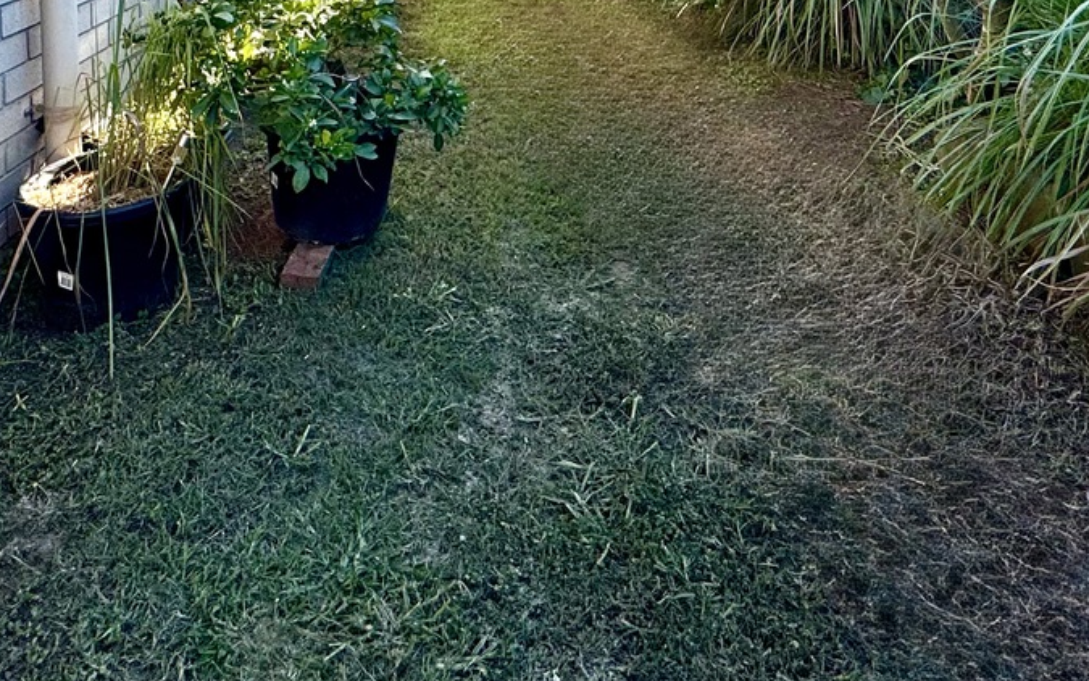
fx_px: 979
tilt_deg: -1.1
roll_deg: +2.7
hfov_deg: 58.1
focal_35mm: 33
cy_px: -182
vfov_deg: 30.9
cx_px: 508
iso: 40
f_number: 2.2
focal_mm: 2.22
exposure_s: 1/473
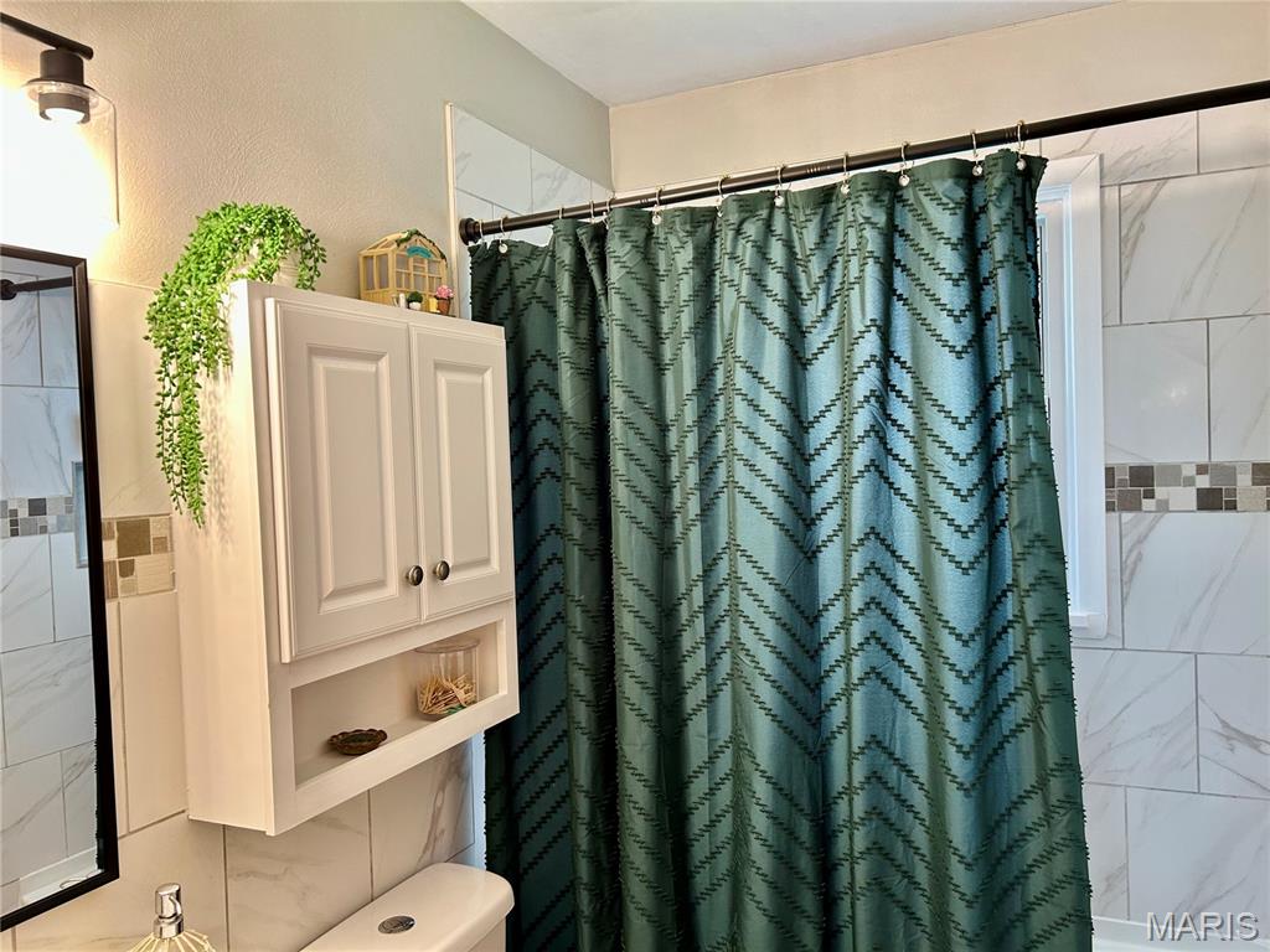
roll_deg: +2.4
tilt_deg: -1.4
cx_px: 635
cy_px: 476
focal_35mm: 26
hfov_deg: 67.3
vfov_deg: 53.1
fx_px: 954
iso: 80
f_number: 1.5
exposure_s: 1/60
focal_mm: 5.7
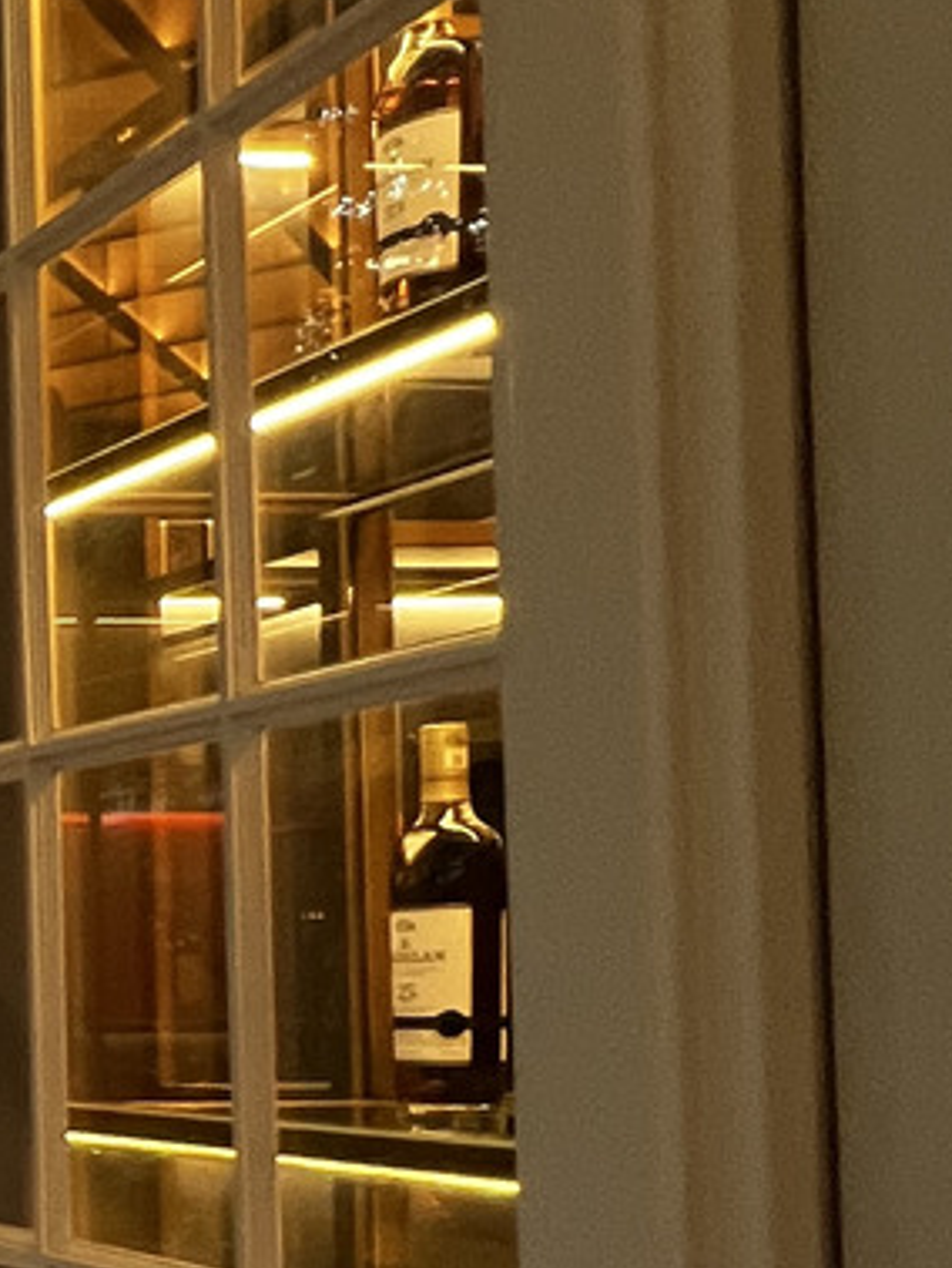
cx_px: -1036
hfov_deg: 17.4
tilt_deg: +0.2
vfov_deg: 34.1
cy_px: 973
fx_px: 2015
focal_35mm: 55
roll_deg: +0.6
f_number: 1.8
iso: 250
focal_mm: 1.57
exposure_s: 1/50
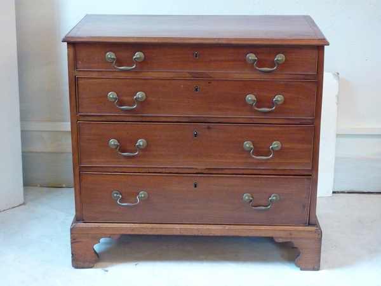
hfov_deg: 30.7
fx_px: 693
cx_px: 190
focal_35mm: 63
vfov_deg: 23.3
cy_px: 143
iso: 800
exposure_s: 1/13
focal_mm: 10.3
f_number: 4
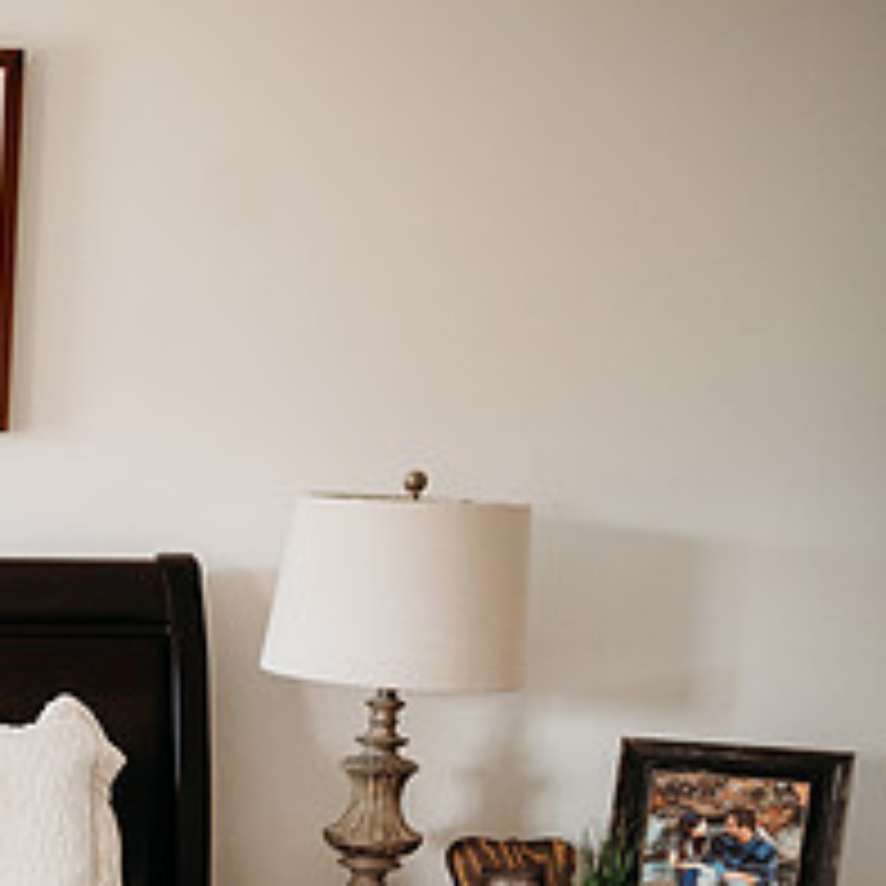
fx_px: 1737
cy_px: 843
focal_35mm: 60
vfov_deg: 27.3
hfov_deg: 23.9
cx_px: -364
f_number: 2.5
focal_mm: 24
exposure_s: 1/250
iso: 640
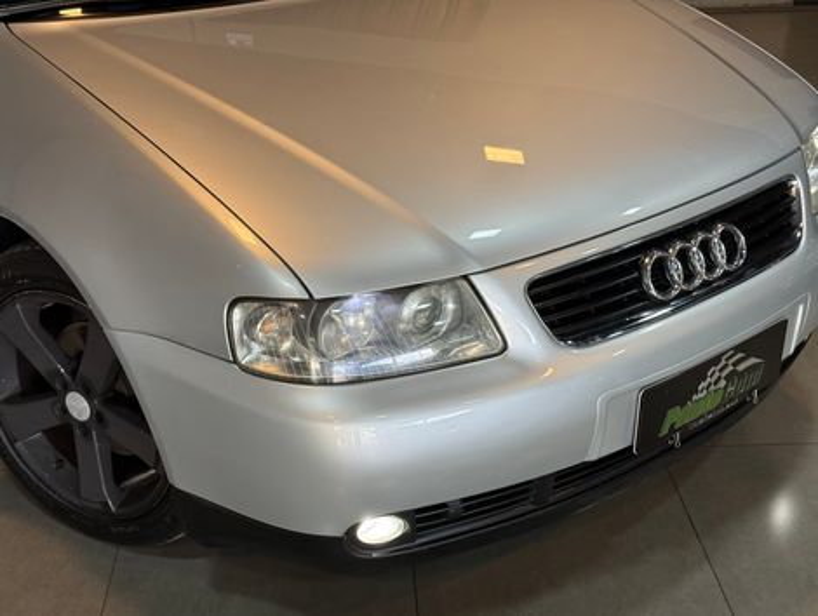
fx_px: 1136
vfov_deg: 30.3
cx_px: 409
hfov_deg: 39.6
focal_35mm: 48
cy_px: 308
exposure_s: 1/60
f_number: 1.78
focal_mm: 6.76
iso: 80
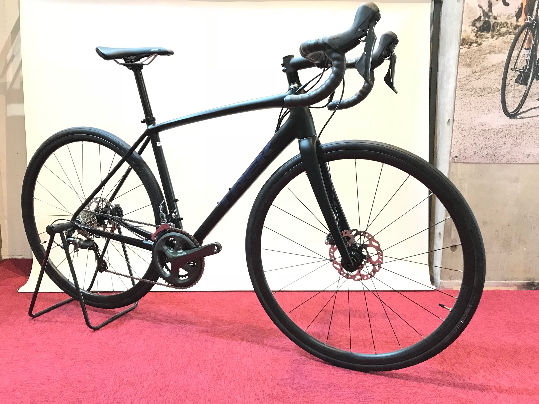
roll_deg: -0.8
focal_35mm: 28
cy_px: 202
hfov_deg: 63.4
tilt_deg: -8.4
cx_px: 270
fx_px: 436
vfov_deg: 49.7
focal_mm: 3.99
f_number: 1.8
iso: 80
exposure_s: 1/17
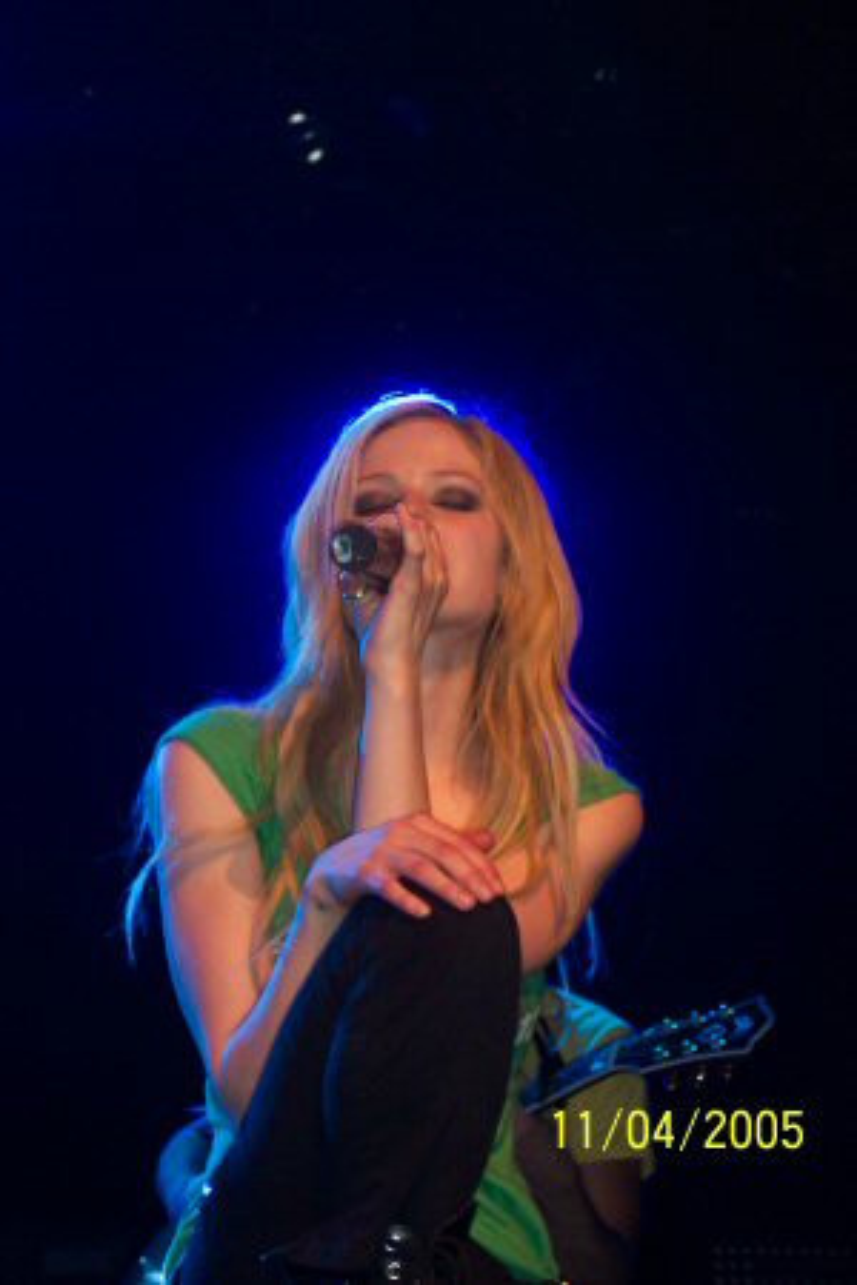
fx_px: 3606
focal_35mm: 101
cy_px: 642
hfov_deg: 13.6
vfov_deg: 20.2
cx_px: 428
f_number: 4.8
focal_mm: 21.3
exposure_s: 1/90
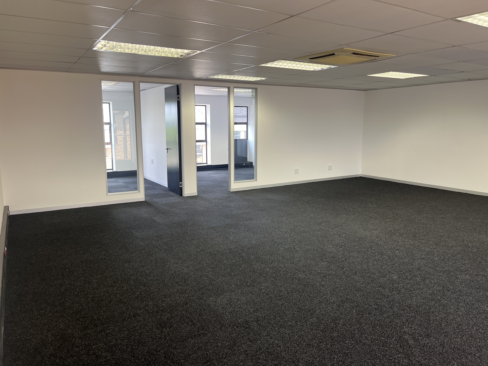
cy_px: 183
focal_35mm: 26
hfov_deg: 67.3
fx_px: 367
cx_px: 244
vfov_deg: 53.1
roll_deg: +0.0
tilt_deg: -10.0
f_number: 1.6
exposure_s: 1/100
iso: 100
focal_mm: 5.1
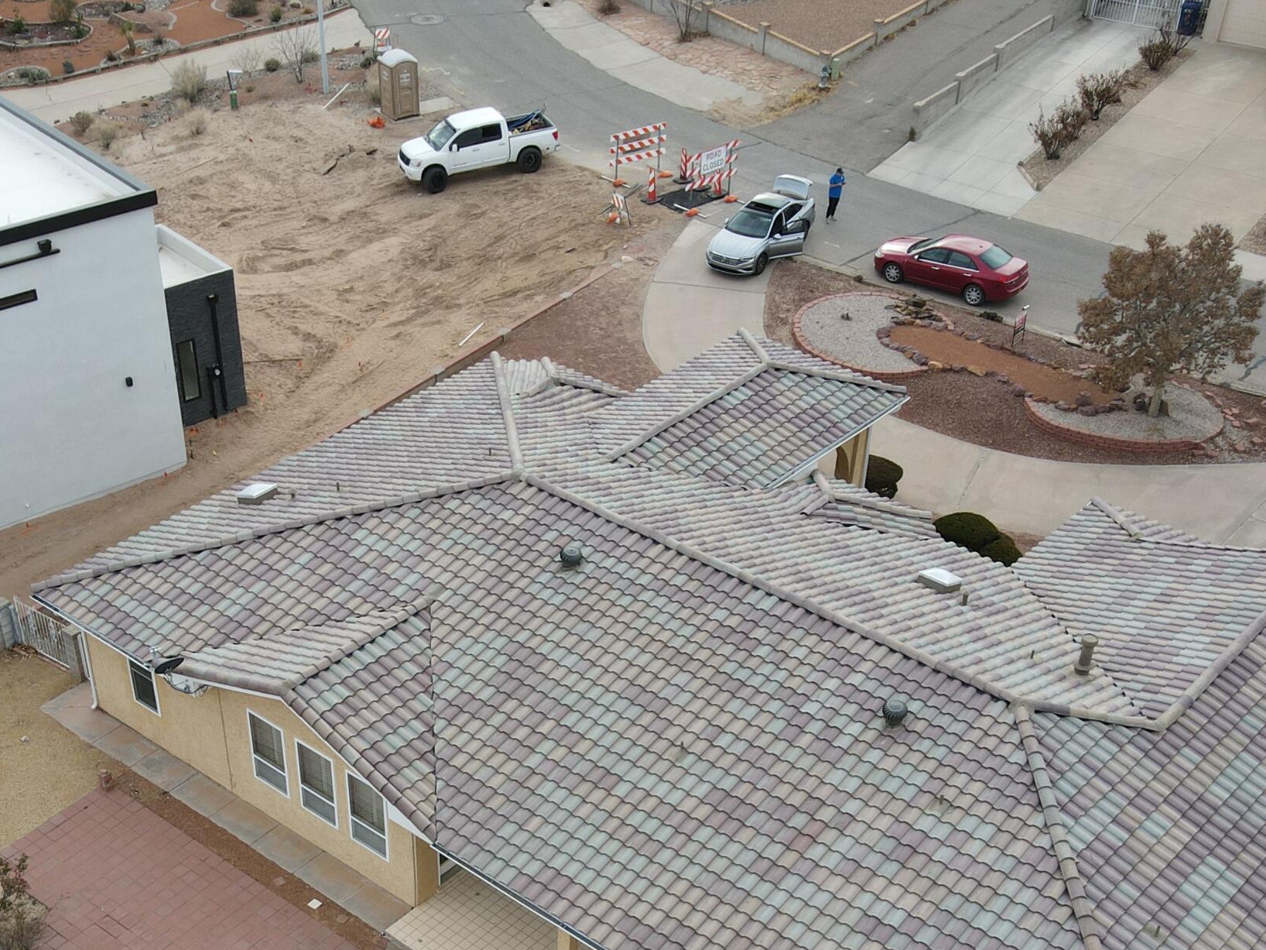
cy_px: 832
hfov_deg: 42.8
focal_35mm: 44
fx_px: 1609
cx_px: 535
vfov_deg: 31.5
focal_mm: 4.5
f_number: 2.8
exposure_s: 1/240
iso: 100
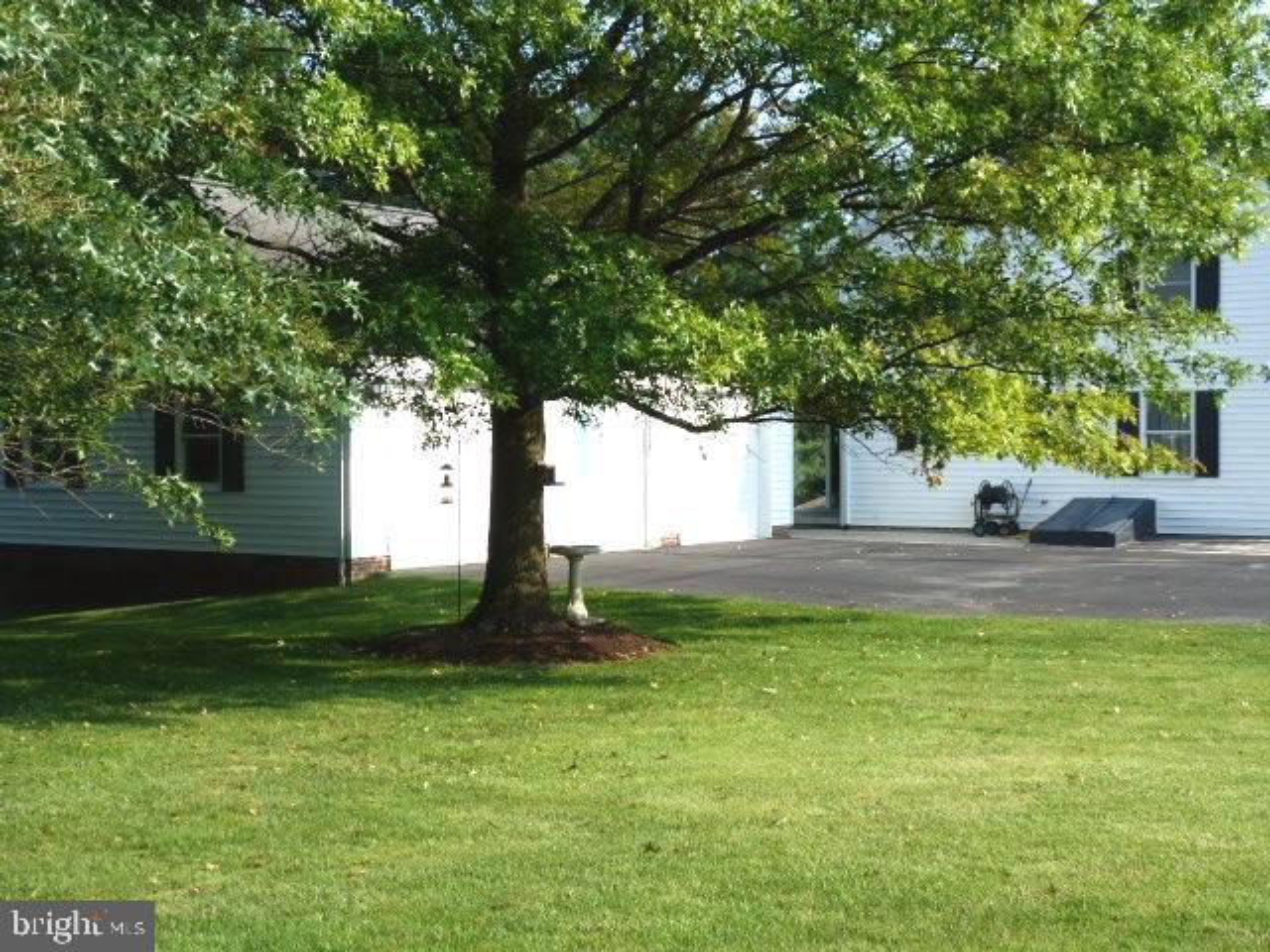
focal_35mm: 52
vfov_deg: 28.0
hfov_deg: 36.8
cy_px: 476
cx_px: 635
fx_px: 1908
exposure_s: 1/250
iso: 80
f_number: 4.5
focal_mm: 9.4
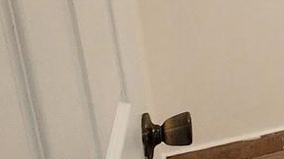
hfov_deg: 20.9
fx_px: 587
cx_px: 478
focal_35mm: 78
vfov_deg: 14.3
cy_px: -91
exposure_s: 1/60
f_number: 2.2
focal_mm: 2.2
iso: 160
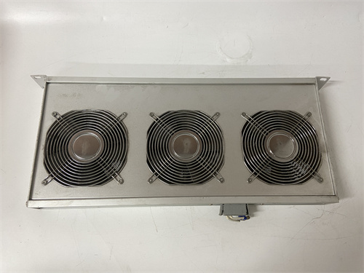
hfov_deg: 67.3
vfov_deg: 53.1
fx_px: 273
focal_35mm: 26
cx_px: 182
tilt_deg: -72.0
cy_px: 136
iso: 100
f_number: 1.8
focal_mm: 4.25
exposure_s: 1/50
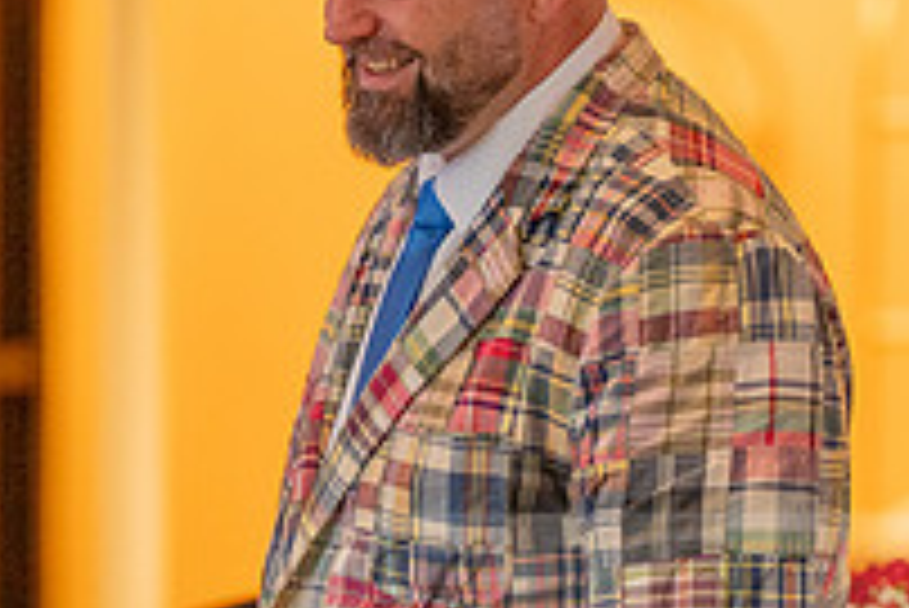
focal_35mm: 373
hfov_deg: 5.5
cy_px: 619
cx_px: 684
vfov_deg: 3.7
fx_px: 9425
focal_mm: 130
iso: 1600
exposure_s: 1/320
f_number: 2.8
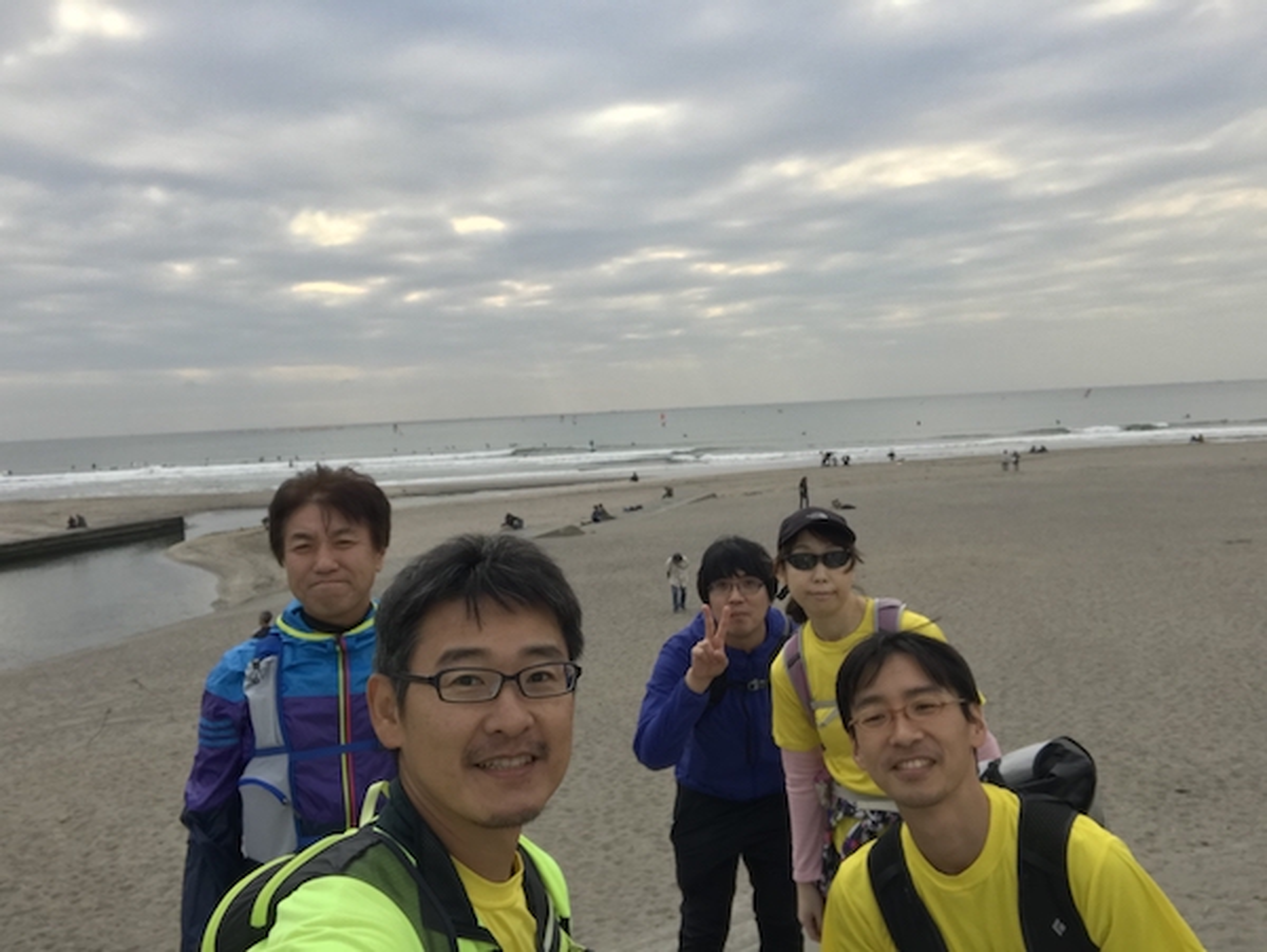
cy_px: 476
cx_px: 634
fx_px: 1172
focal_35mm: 32
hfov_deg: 56.8
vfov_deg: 44.2
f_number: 2.2
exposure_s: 1/648
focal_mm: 2.87
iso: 25
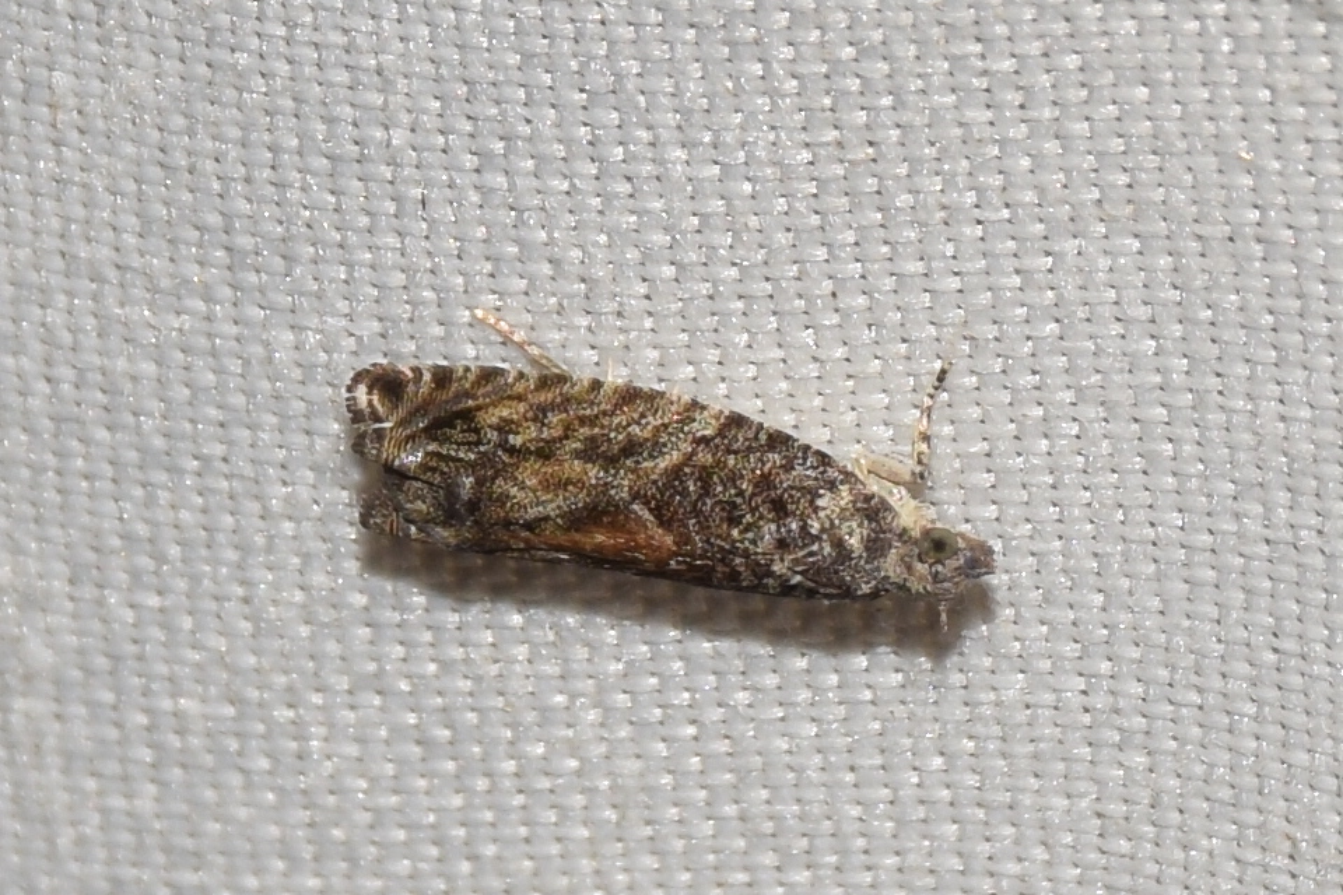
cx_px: 672
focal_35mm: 210
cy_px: 448
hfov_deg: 9.8
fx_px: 7834
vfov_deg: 6.5
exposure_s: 1/160
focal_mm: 140
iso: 100
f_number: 13
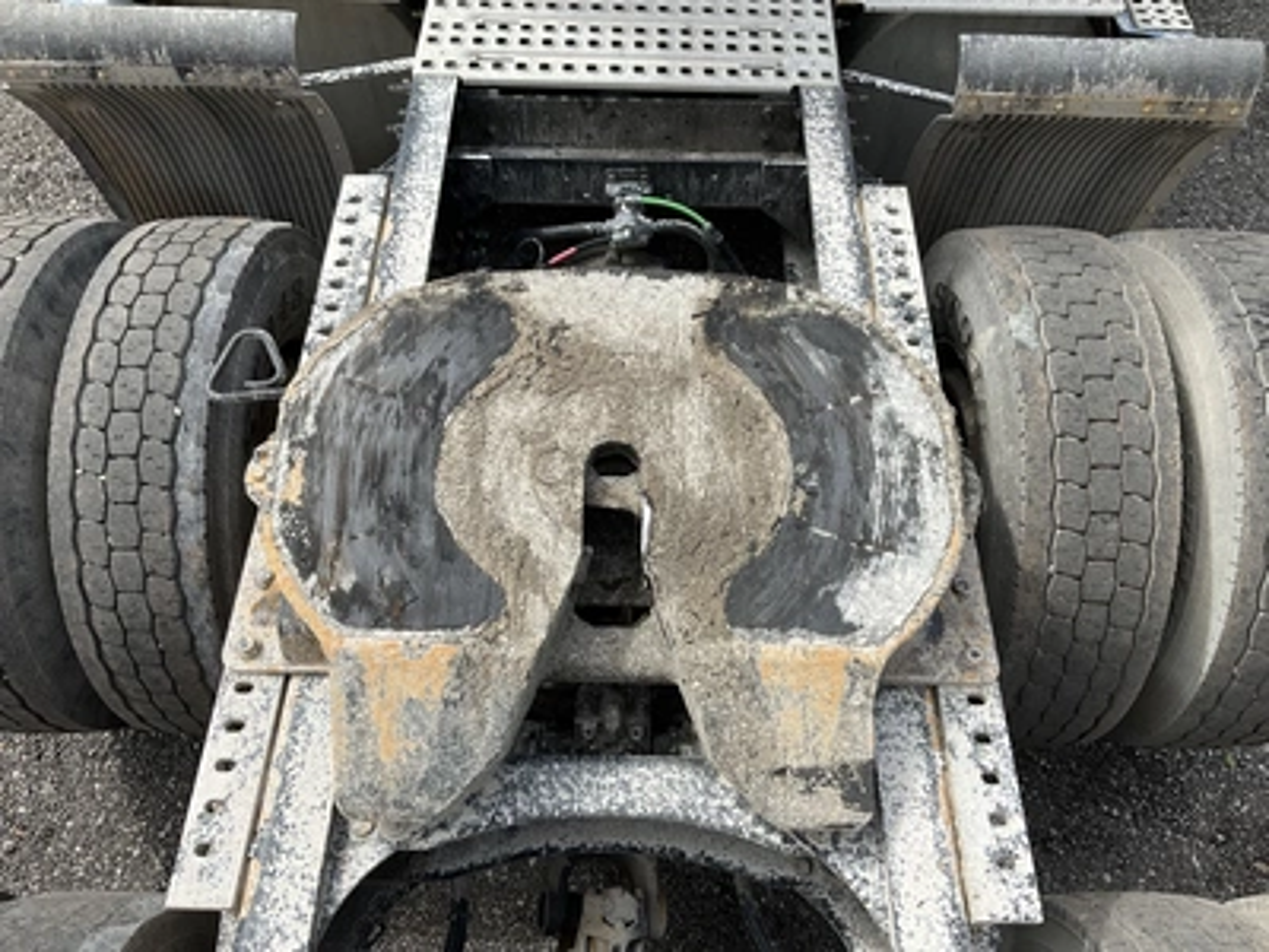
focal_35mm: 29
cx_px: 634
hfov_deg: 61.7
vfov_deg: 48.2
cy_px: 476
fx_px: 1063
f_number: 1.8
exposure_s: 1/1250
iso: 25
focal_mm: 3
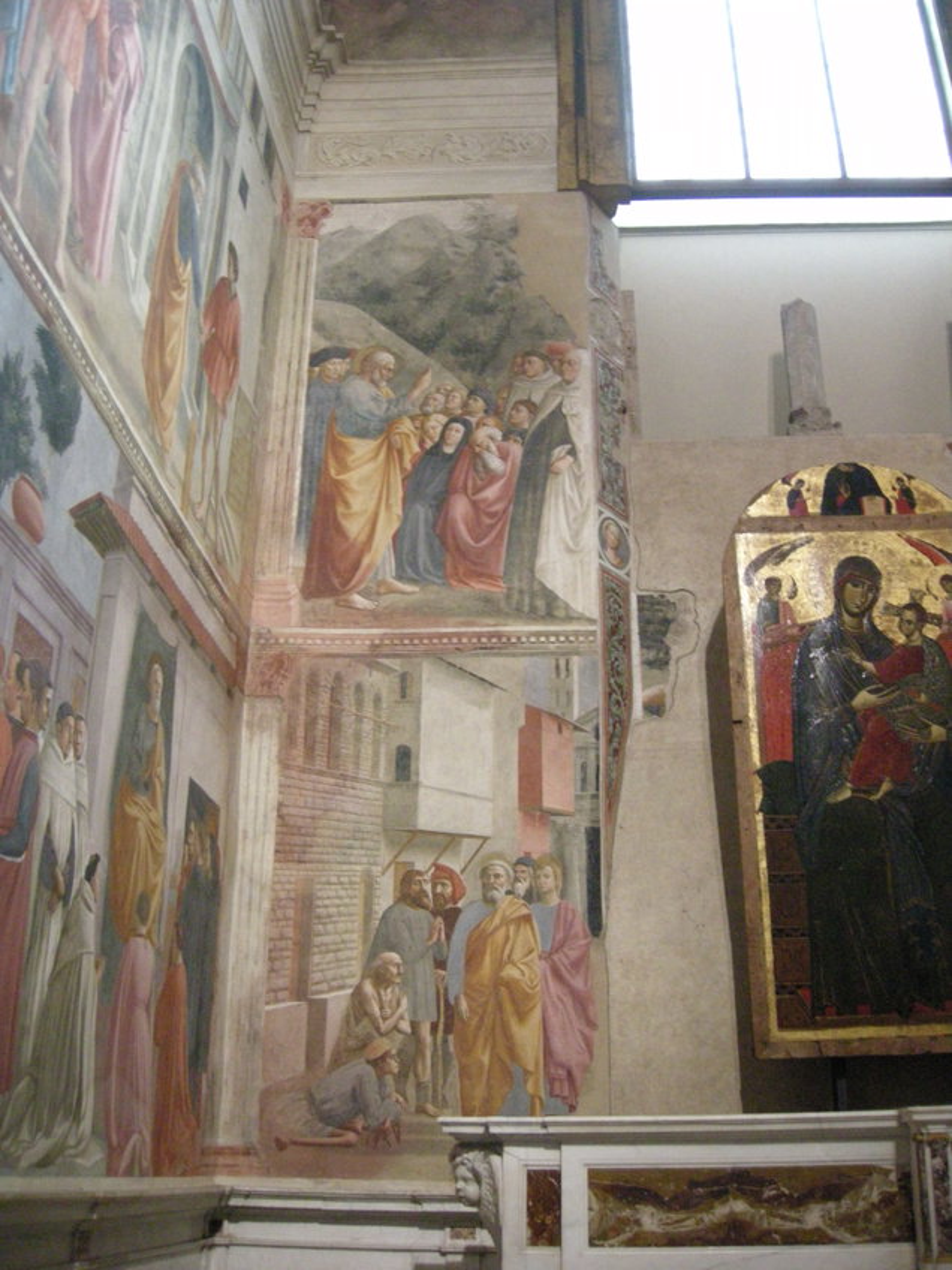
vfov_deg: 51.4
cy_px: 635
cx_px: 476
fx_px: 1320
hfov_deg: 39.7
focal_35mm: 36
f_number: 2.7
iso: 706
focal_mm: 7.5
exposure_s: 1/8
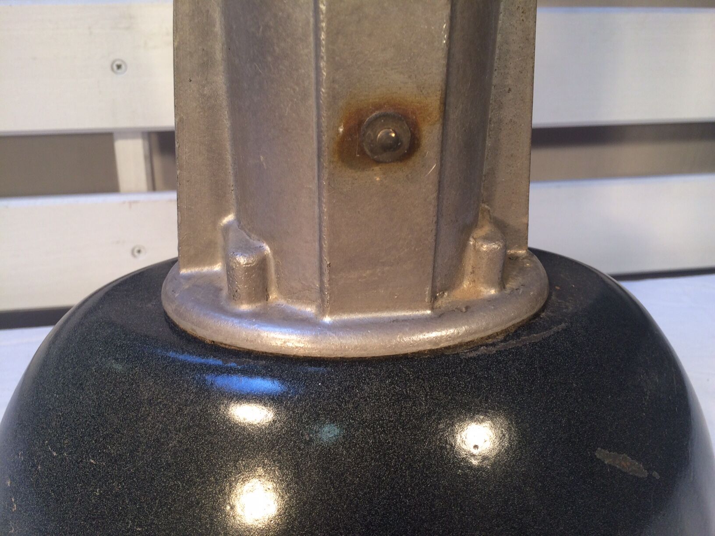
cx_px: 358
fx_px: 599
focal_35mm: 29
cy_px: 268
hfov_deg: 61.7
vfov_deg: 48.2
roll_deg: -0.1
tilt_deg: -25.8
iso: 50
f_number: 2.2
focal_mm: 4.15
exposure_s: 1/33
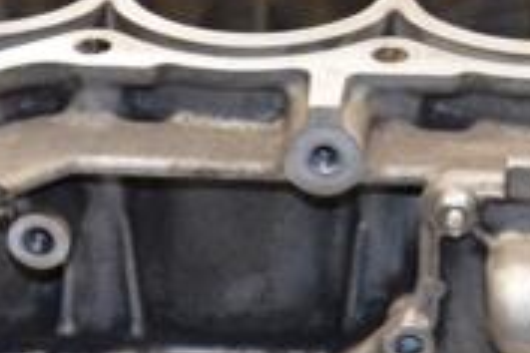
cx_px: 296
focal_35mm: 178
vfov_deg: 7.7
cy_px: 413
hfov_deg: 11.6
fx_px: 2616
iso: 800
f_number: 5
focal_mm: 35
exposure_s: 1/100
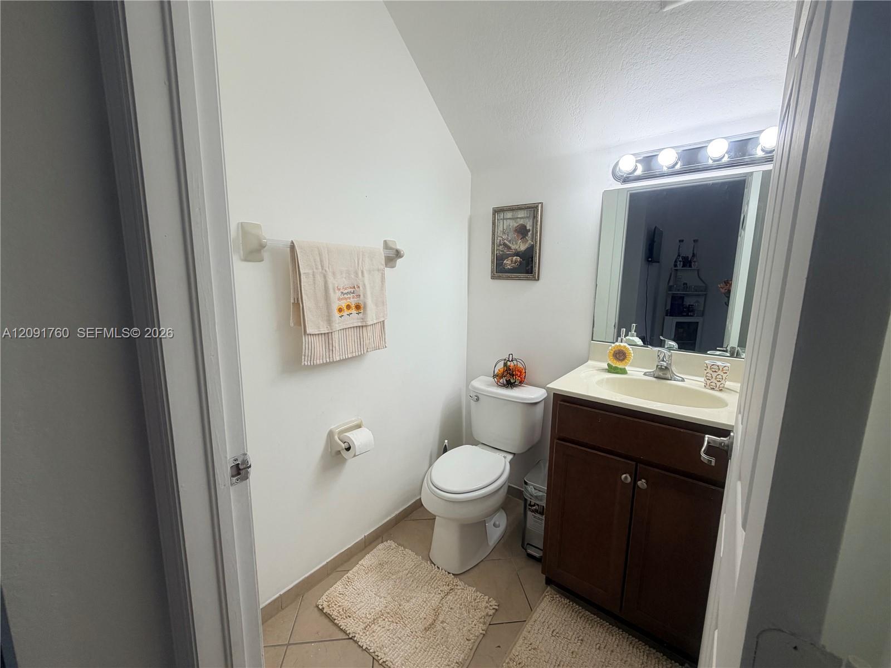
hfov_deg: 102.1
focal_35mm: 14
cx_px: 446
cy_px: 334
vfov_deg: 85.7
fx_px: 360
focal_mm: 2.22
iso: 80
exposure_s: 1/120
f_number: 2.2
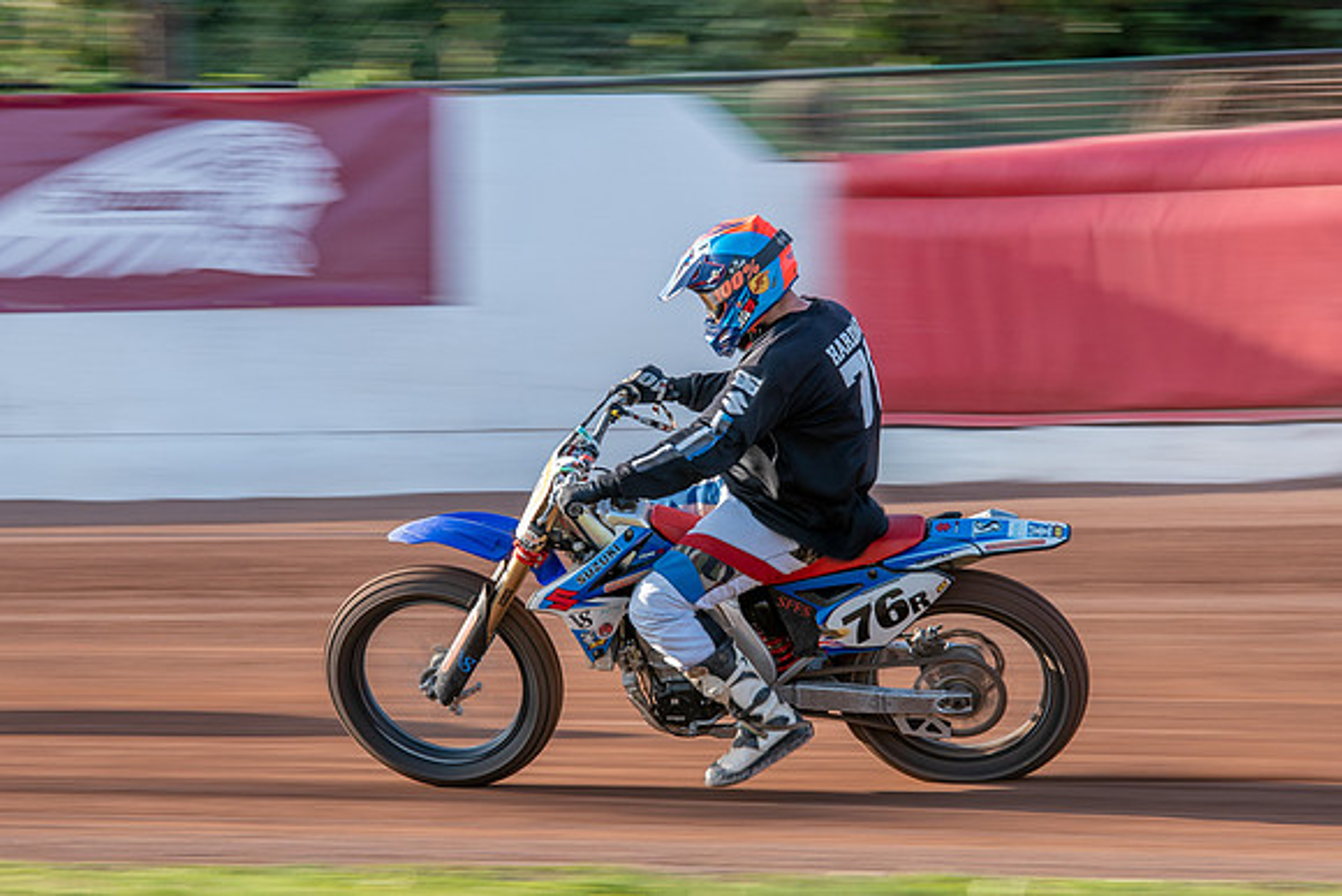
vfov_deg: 4.2
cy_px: 452
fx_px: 12105
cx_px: 734
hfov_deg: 6.3
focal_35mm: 325
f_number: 8
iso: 200
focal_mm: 200
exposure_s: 1/100
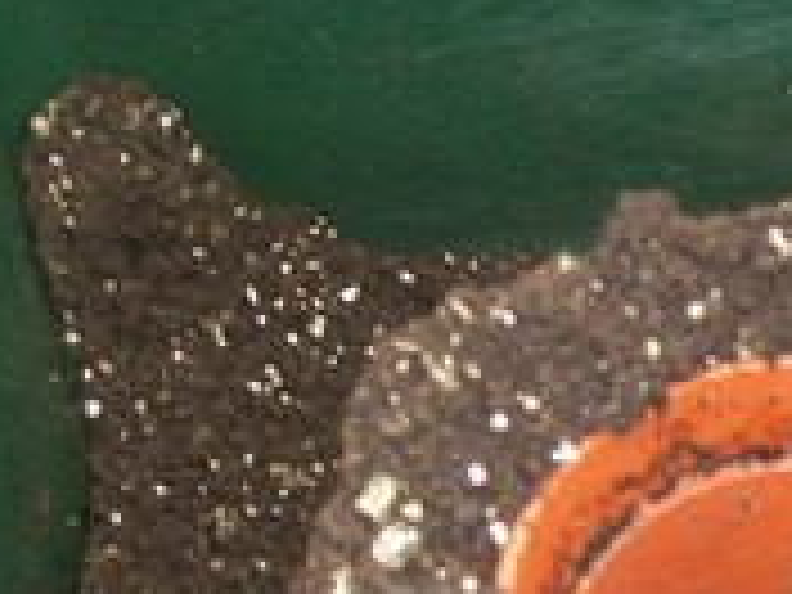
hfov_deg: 20.9
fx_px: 2059
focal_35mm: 90
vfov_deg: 16.3
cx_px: 824
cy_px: 477
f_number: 2.7
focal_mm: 6
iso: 80
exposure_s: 1/64
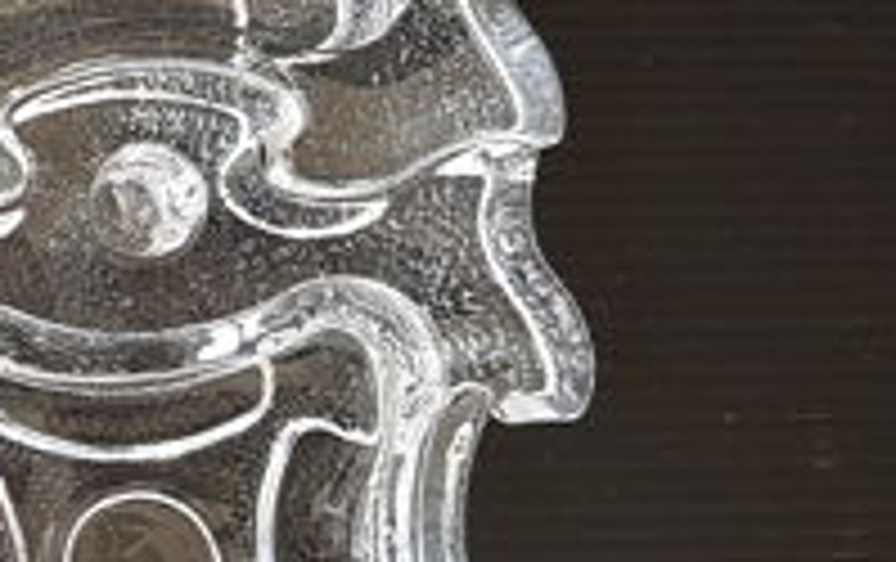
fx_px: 2030
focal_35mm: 83
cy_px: 256
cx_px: -230
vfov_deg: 15.8
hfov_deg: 22.6
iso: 200
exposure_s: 1/50
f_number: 1.7
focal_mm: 4.2
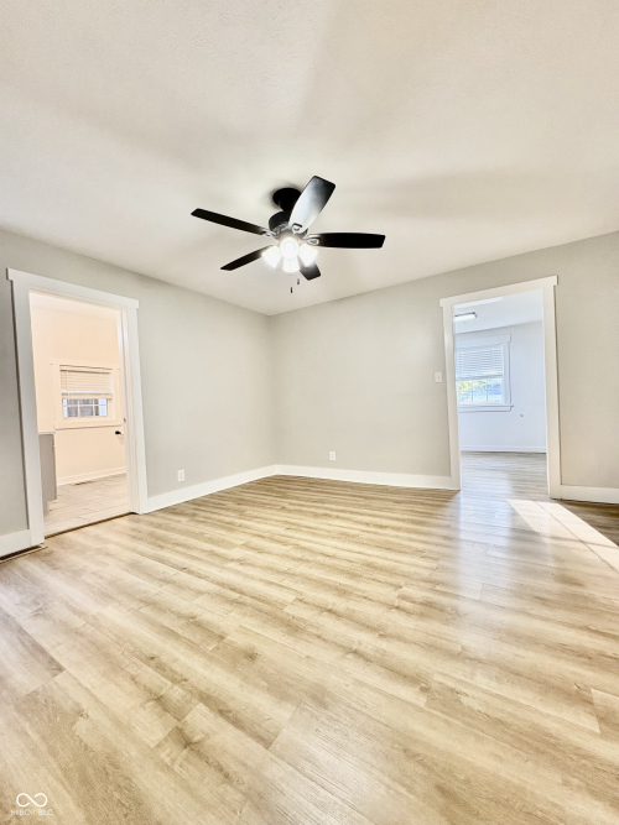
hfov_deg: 85.7
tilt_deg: -0.8
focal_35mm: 14
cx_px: 310
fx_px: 334
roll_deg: +2.9
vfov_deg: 102.1
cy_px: 412
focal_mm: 2.22
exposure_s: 1/120
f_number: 2.2
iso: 400
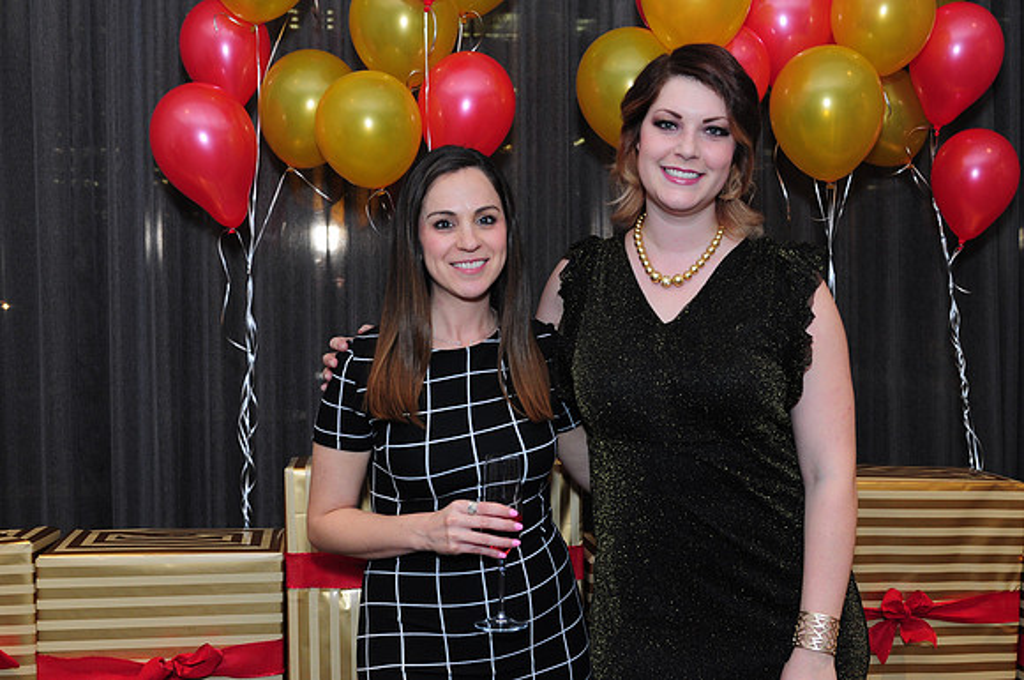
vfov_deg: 31.8
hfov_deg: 46.5
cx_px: 512
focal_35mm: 42
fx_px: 1193
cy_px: 340
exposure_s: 1/60
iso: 500
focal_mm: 28
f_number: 5
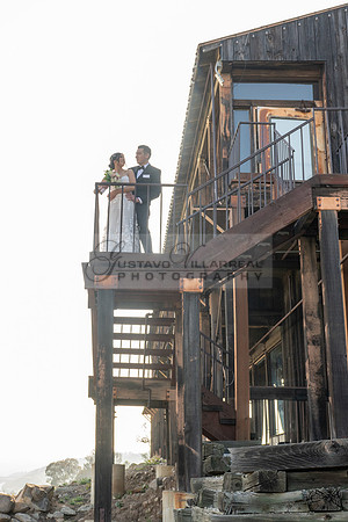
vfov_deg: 39.1
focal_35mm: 51
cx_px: 72
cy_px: 241
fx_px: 734
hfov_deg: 26.2
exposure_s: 1/200
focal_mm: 24
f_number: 7.1
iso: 200
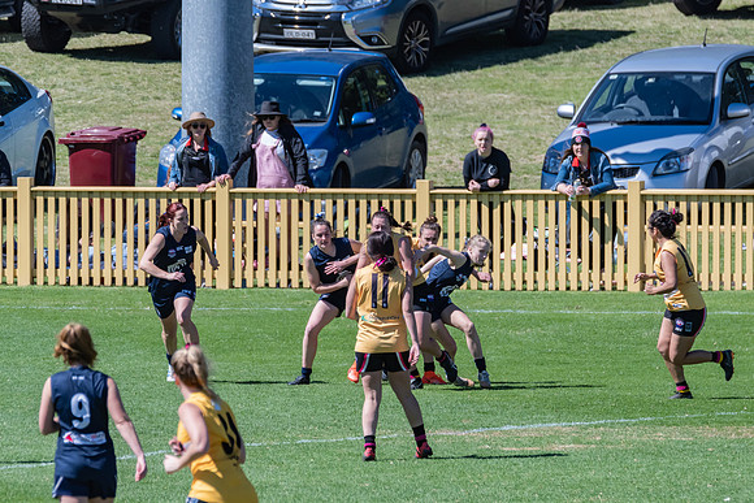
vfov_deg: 1.8
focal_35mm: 750
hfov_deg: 2.7
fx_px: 15711
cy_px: 252
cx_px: 377
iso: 800
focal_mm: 500
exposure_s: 1/1600
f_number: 11
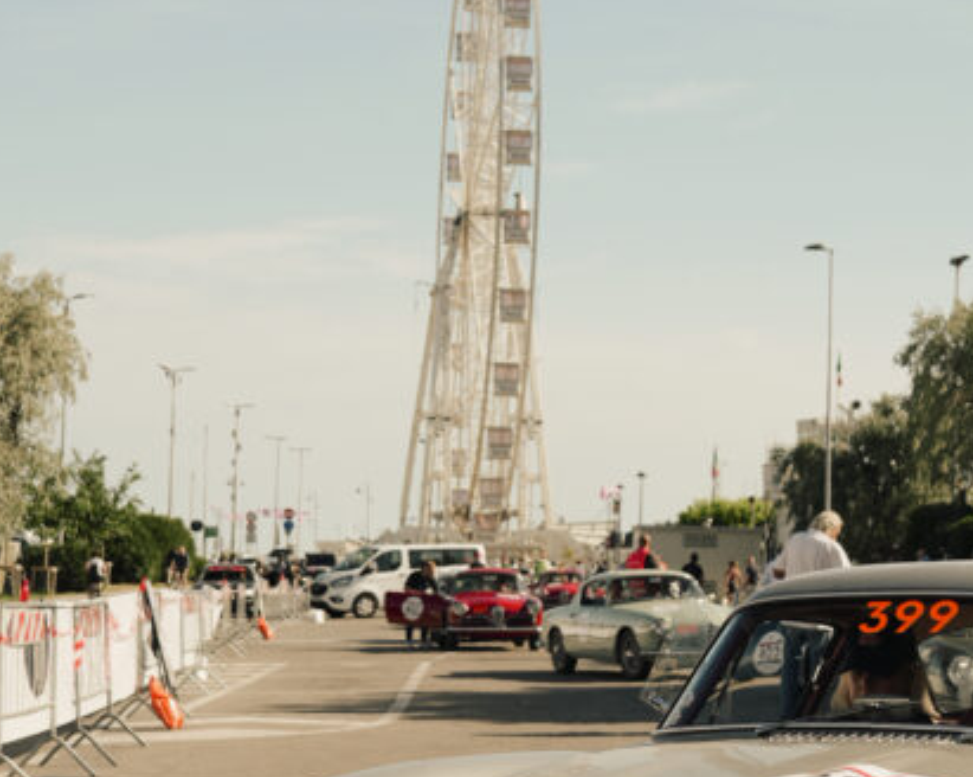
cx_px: 669
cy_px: 438
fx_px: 2762
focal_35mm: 96
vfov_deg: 16.0
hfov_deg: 19.9
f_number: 4
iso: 100
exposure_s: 1/640
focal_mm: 30
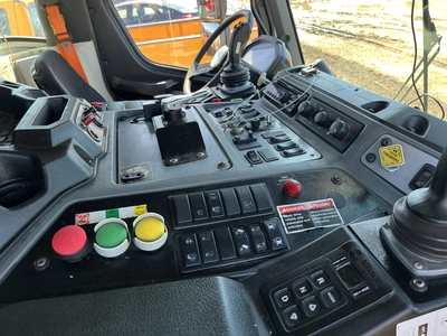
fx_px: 336
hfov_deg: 67.3
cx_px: 224
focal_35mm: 26
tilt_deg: -39.5
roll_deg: +2.9
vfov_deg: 53.1
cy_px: 168
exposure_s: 1/122
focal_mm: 5.1
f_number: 1.6
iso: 50
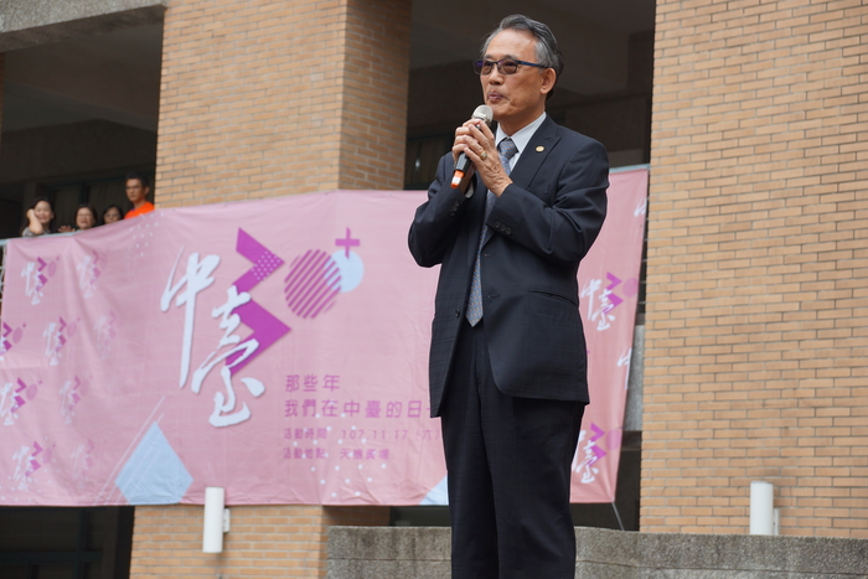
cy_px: 290
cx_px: 434
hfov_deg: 19.5
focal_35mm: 105
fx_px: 2532
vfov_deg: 13.0
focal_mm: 70
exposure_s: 1/160
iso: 125
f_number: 5.6
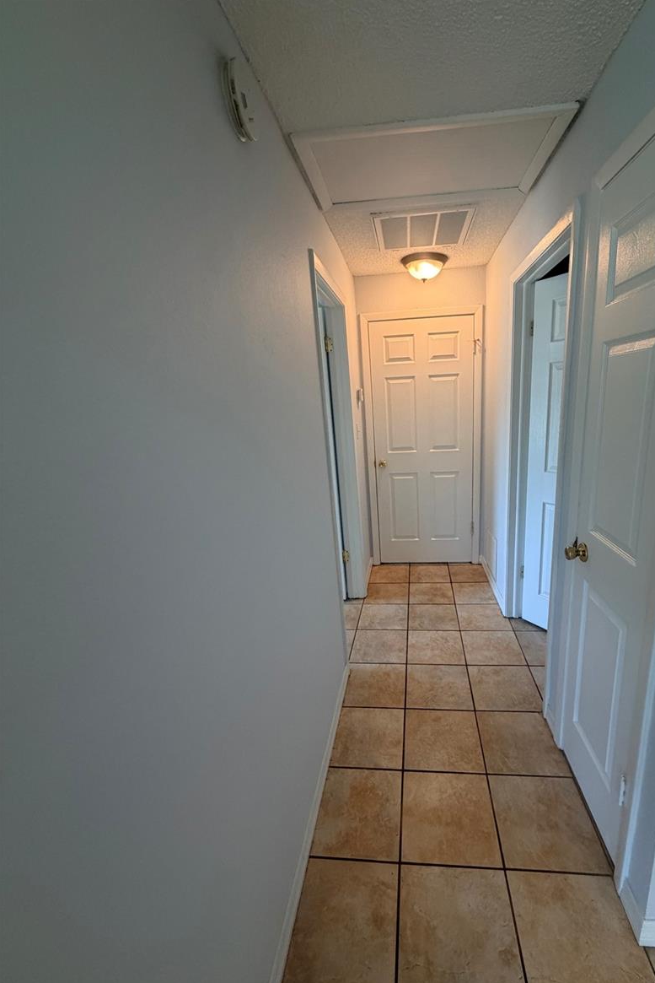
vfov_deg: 100.4
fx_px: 409
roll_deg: +2.6
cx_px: 378
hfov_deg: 76.8
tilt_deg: -12.3
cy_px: 500
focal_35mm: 15
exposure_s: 1/120
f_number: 2.2
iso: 320
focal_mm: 2.22
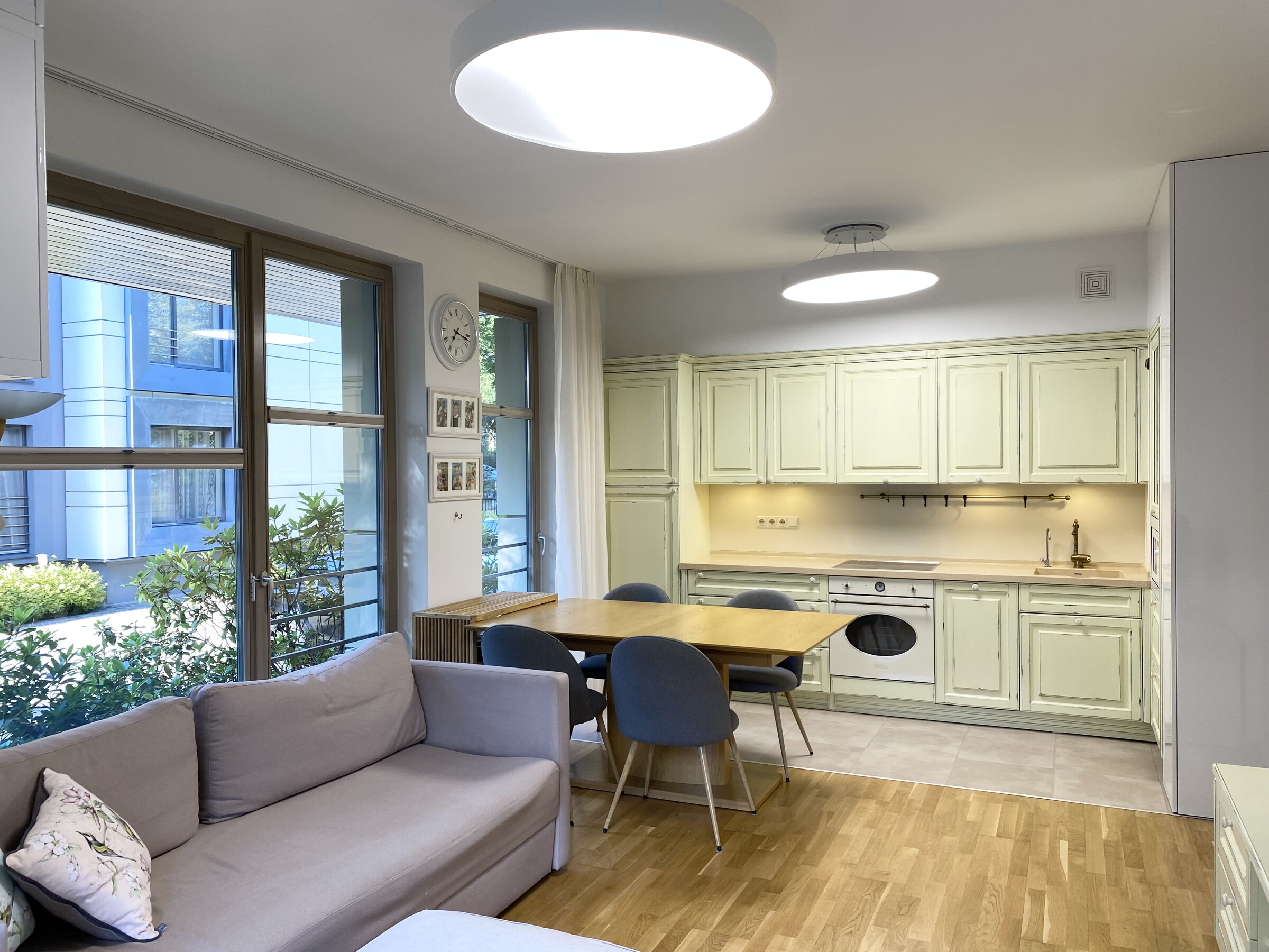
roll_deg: +1.1
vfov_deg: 53.1
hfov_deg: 67.3
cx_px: 634
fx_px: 953
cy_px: 476
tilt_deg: -0.7
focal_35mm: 26
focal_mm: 4.25
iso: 50
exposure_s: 1/100
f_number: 1.8
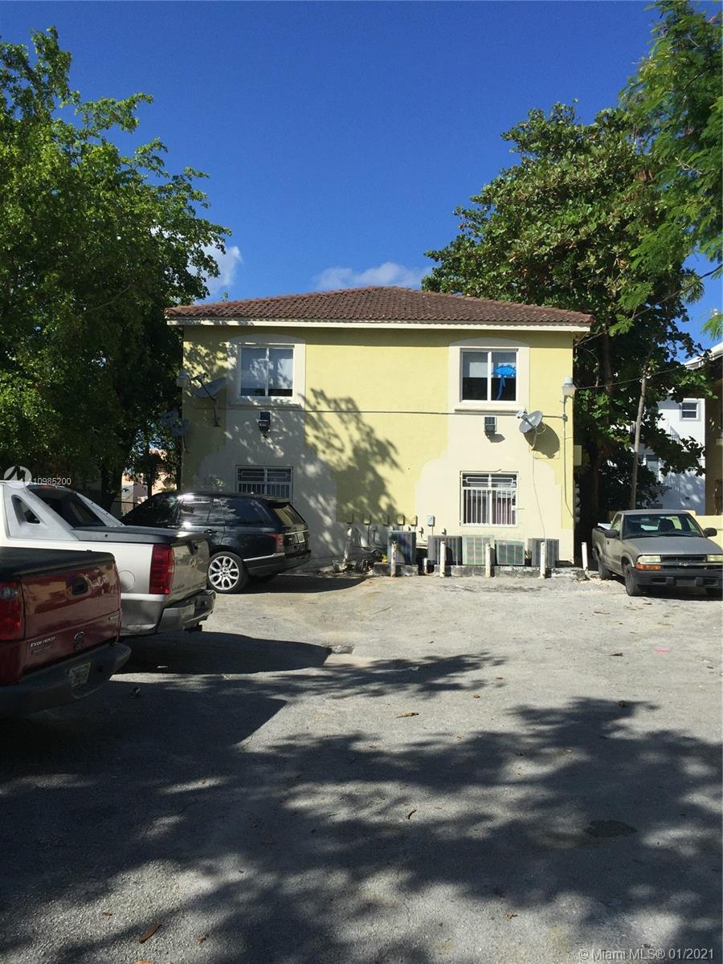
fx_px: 808
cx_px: 362
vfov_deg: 61.7
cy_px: 482
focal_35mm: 29
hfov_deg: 48.2
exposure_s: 1/4950
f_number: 2.2
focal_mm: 4.15
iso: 32
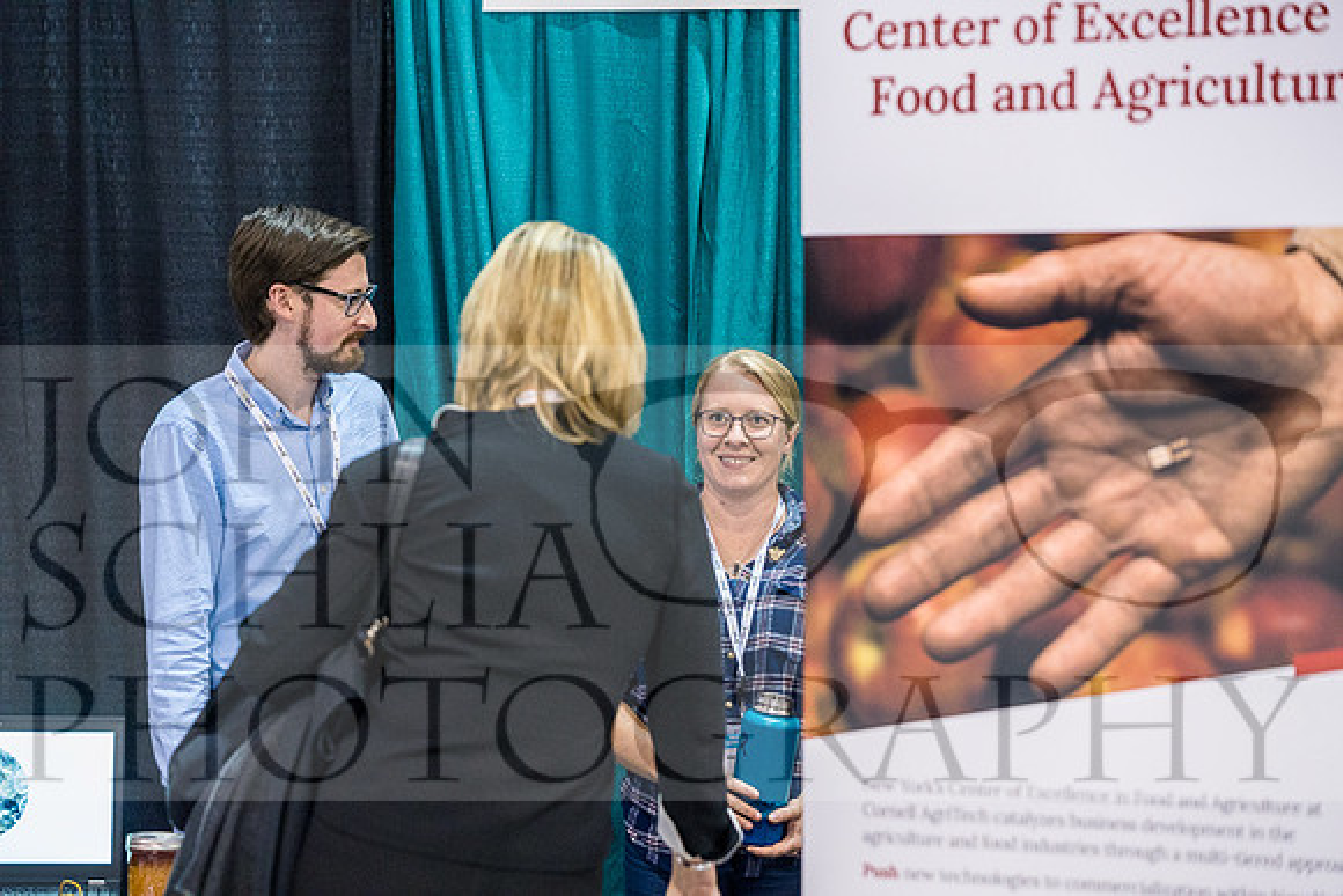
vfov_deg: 12.2
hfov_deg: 18.3
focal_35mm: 112
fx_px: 4179
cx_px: 672
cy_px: 448
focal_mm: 112
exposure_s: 1/125
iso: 3200
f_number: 3.5
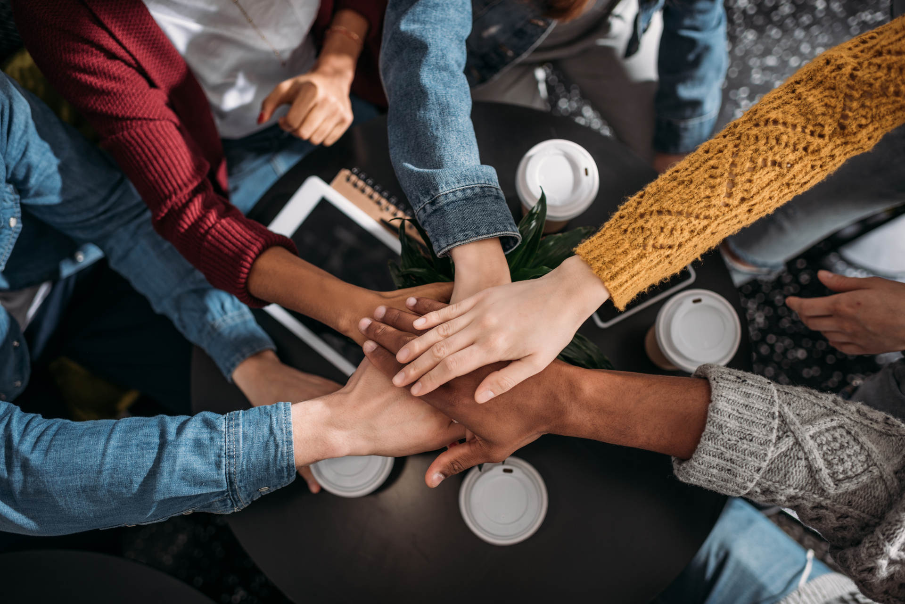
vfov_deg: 37.9
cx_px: 452
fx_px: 880
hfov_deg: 54.4
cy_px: 302
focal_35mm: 35
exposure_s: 1/160
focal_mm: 35
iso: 100
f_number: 2.5
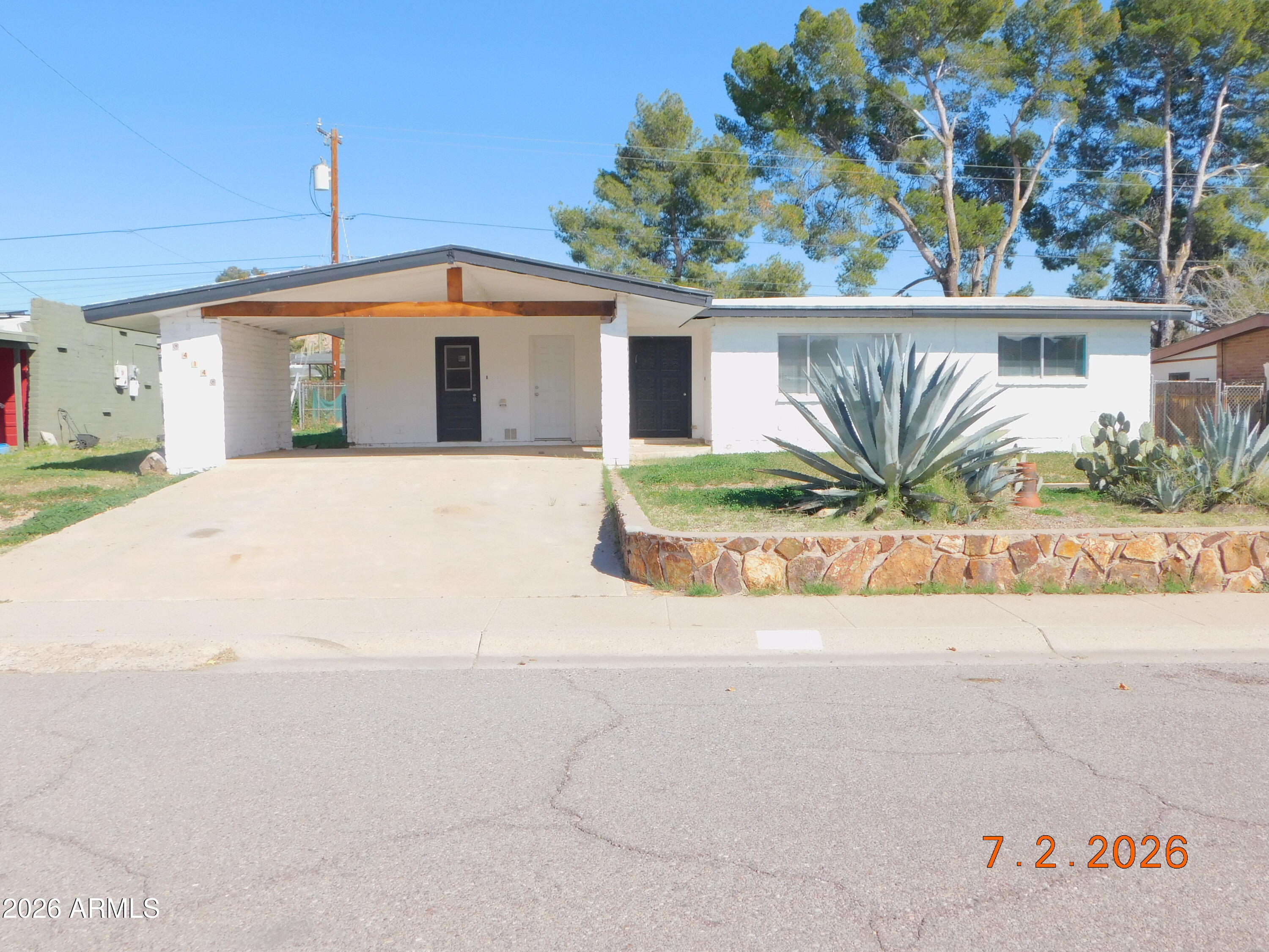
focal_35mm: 30
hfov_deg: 60.0
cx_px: 634
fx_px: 1100
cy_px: 476
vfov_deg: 46.8
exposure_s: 1/1000
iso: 125
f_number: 3.2
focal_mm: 5.3
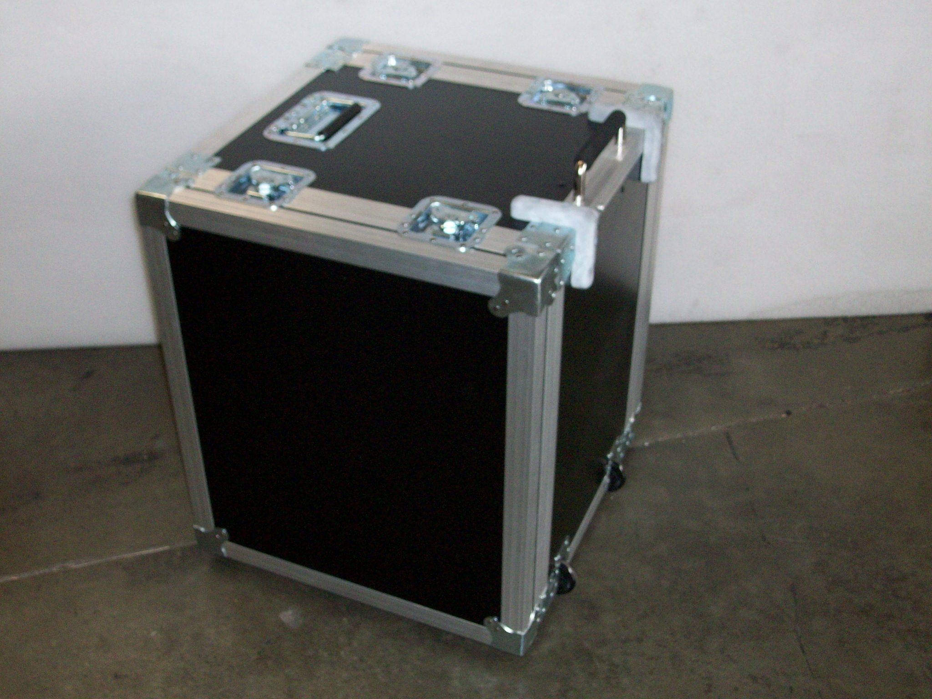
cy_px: 350
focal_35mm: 42
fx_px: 1131
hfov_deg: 44.8
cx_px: 466
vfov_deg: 34.3
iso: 160
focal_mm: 7.1
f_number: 3.2
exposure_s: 1/65.1
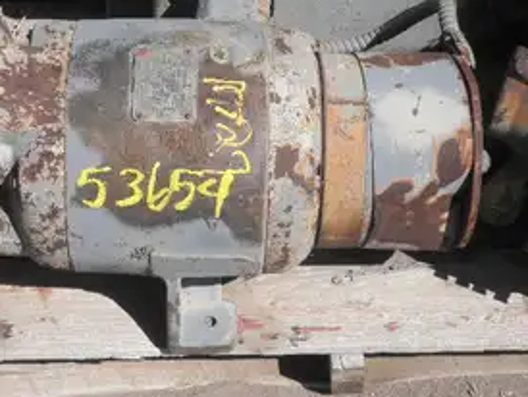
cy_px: 119
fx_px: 1313
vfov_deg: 17.1
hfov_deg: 22.6
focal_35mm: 86
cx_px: 145
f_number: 10.7
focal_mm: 10.5
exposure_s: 1/125
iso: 64
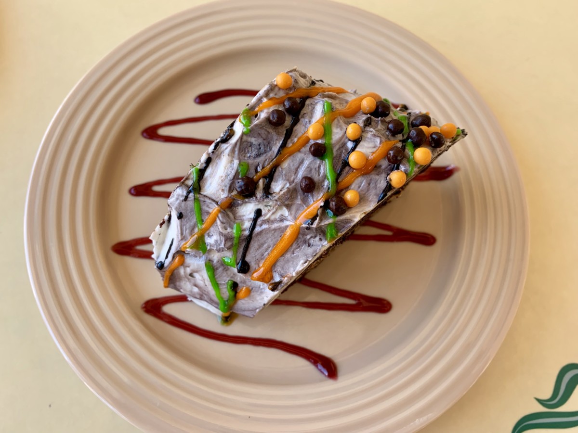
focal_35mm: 26
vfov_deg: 53.1
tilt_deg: -70.3
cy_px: 216
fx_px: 434
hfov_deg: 67.3
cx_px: 289
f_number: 1.8
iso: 32
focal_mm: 4.25
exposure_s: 1/121
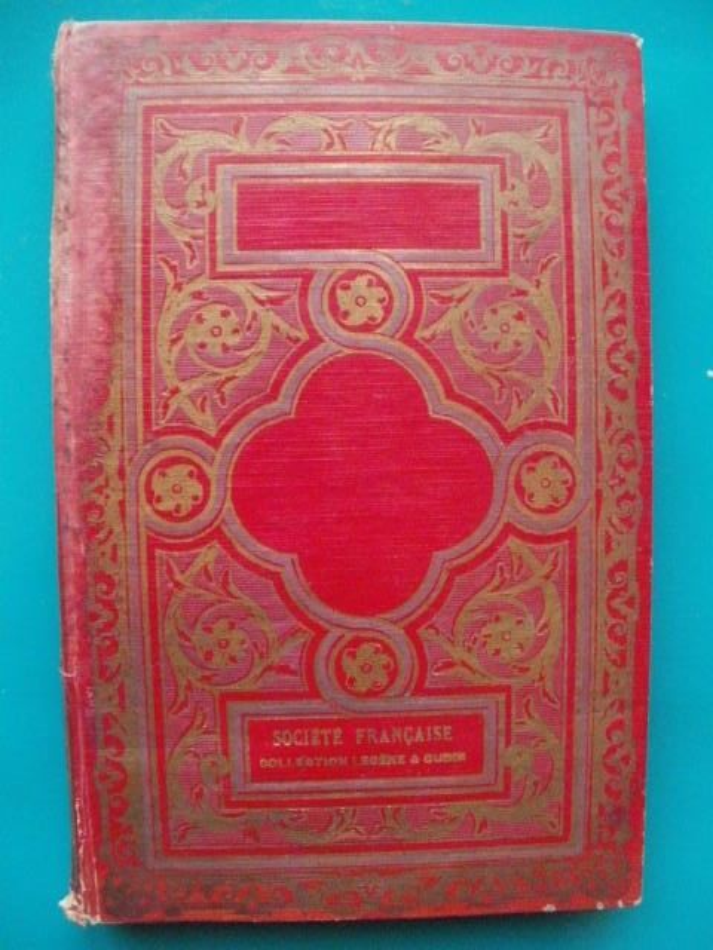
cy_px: 475
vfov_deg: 51.4
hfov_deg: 39.7
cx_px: 356
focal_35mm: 36
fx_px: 989
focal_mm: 6.3
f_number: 3.5
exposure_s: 1/50
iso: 800
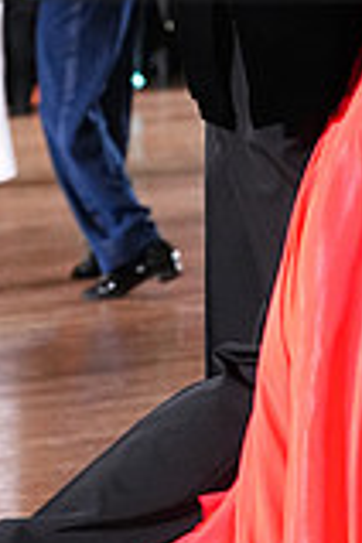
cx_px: 299
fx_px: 4555
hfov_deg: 4.5
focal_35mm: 302
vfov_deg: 6.8
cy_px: -109
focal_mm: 83
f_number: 4.5
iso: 6400
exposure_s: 1/400
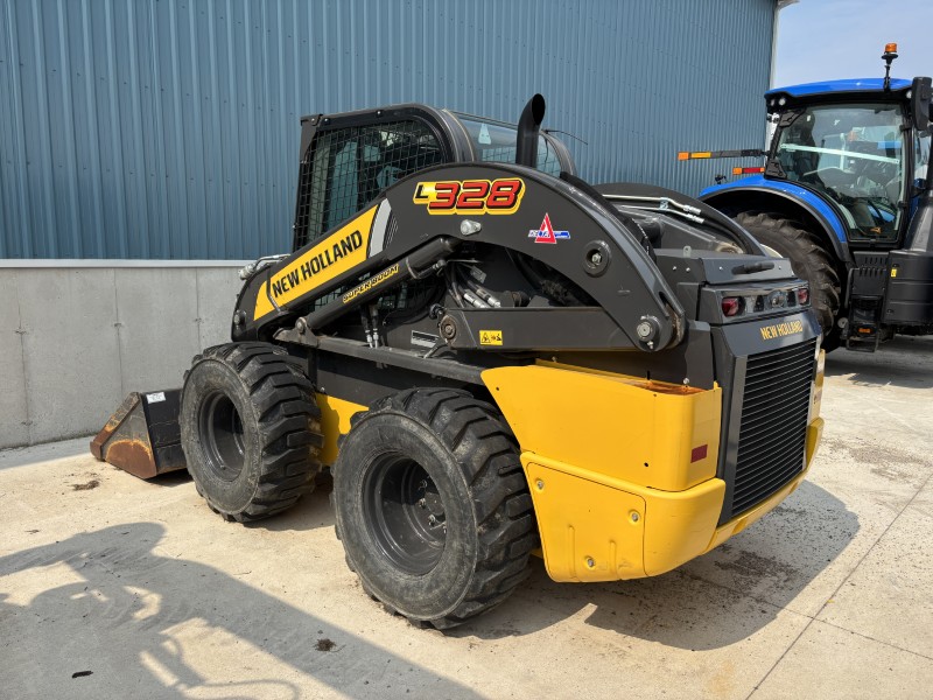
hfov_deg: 67.3
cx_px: 466
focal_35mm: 26
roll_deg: +0.0
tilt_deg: -8.2
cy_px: 350
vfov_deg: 53.1
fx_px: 701
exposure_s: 1/2857
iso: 50
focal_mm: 5.96
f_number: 1.6
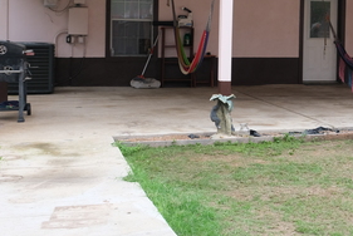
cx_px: 329
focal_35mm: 66
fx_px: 648
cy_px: 36
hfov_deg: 29.0
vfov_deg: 20.3
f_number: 5.6
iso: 320
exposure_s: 1/280
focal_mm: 19.6
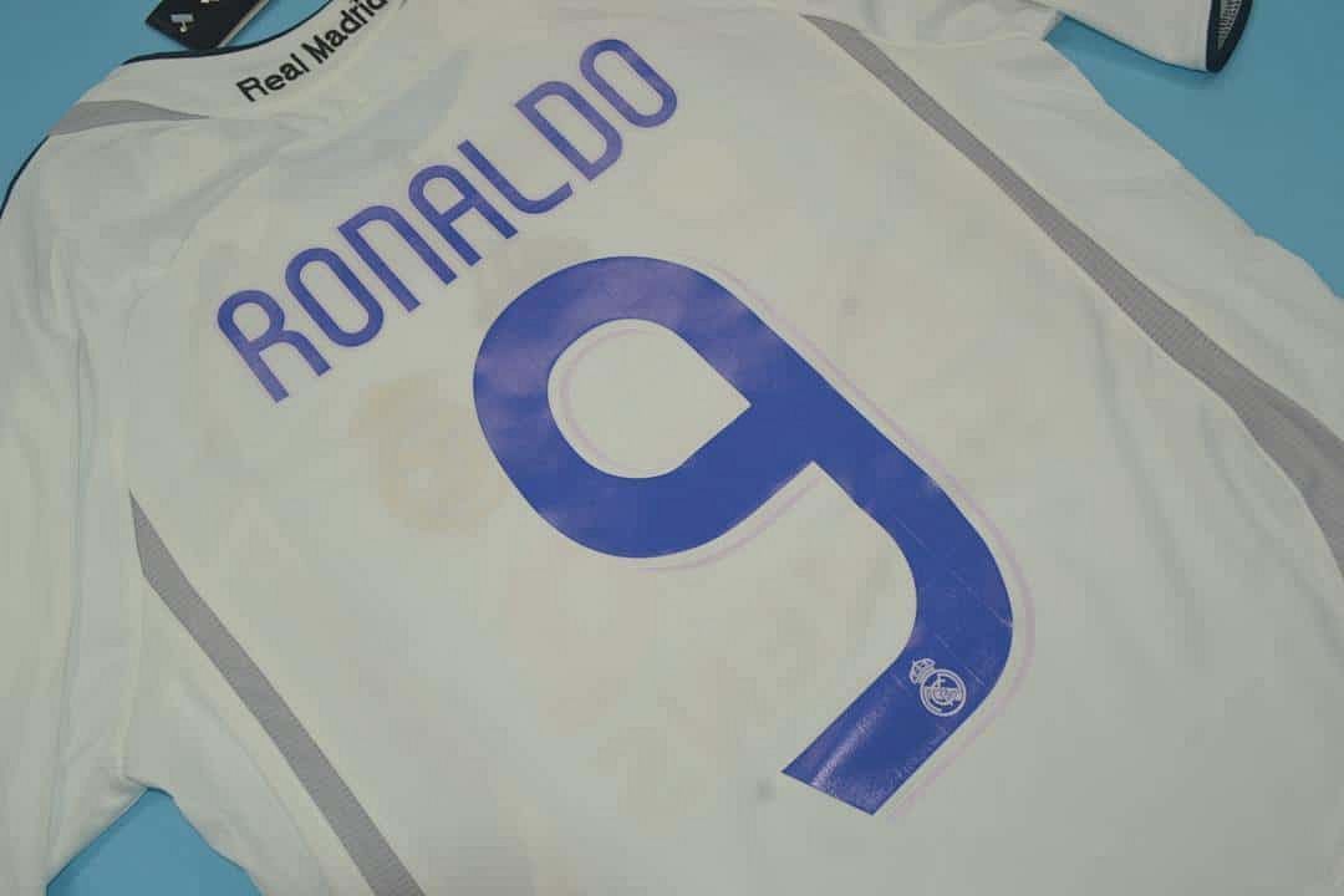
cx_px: 672
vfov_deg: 40.0
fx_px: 1232
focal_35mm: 33
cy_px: 448
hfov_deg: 57.2
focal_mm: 22
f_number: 9
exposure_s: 1/60
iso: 200
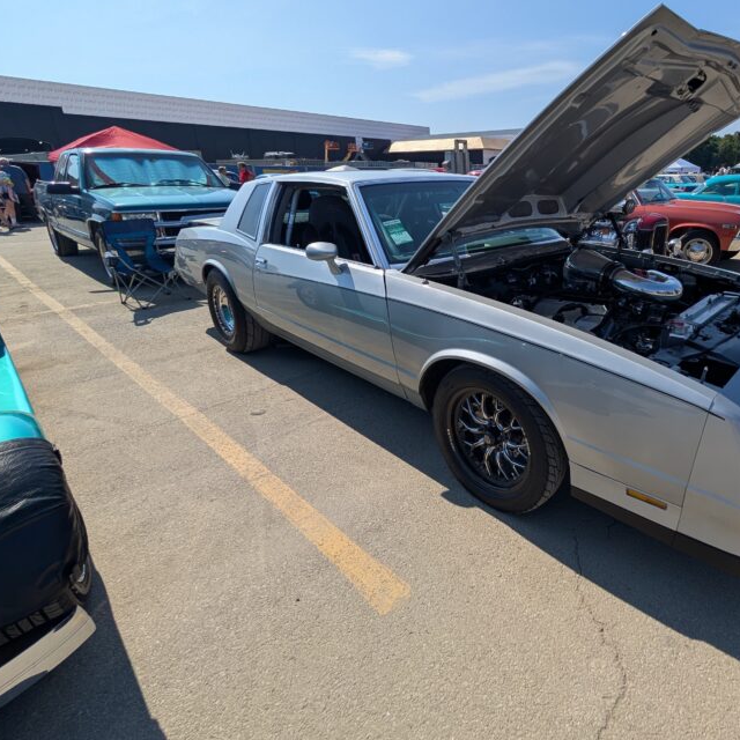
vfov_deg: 83.6
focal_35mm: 17
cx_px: 503
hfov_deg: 80.7
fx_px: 411
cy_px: 325
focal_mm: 2.02
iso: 57
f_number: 1.7
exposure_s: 1/4878
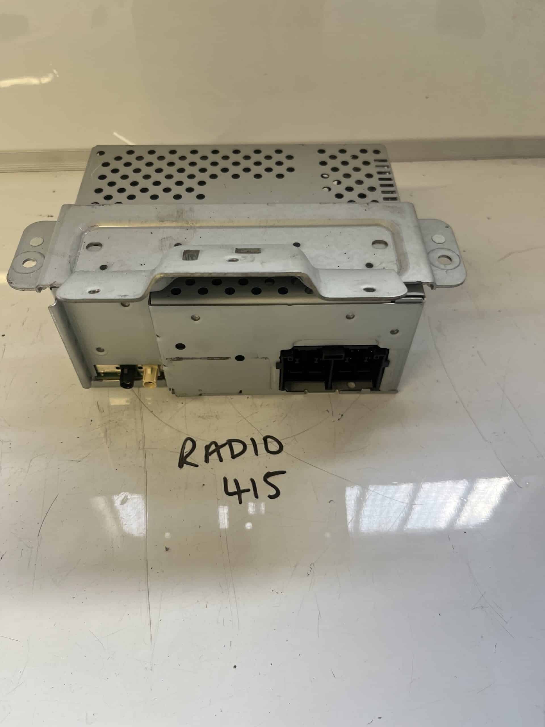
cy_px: 364
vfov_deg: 67.3
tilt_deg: -48.3
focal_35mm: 26
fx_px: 546
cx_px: 272
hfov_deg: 53.1
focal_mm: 5.1
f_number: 1.6
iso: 64
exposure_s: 1/121
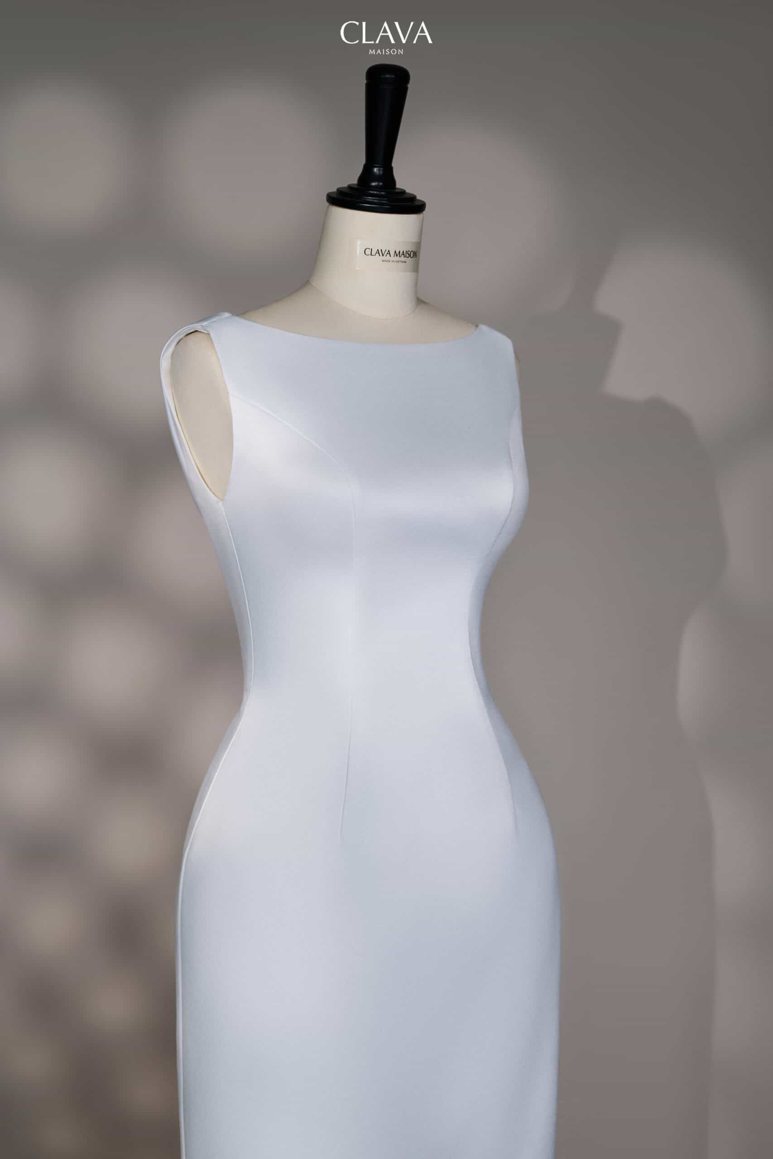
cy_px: 580
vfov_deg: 39.6
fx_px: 1610
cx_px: 386
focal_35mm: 50
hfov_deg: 27.0
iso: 250
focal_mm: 50
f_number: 3.5
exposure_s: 1/200
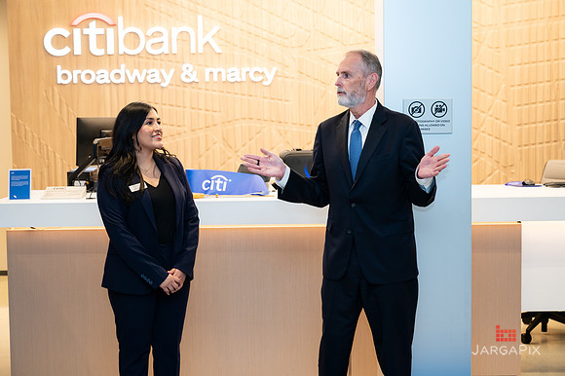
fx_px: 926
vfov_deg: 23.0
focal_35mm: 59
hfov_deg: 33.9
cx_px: 282
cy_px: 185
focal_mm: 58
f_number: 4
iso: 400
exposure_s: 1/160
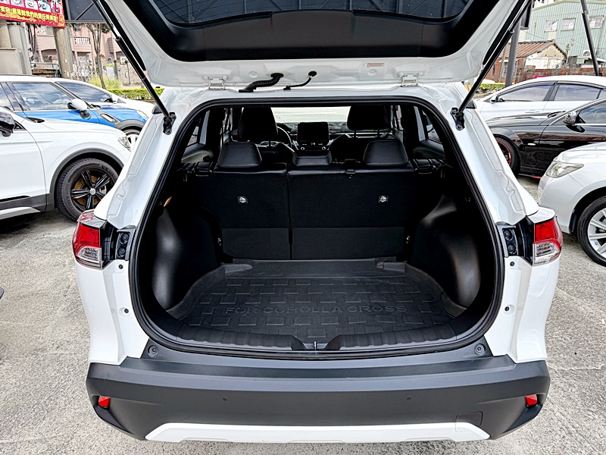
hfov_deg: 71.6
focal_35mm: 24
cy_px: 228
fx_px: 420
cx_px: 303
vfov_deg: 56.8
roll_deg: -0.2
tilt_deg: -20.3
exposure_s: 1/683
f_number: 1.78
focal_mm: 6.76
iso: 80
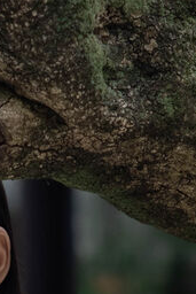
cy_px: 361
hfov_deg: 2.8
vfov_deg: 4.2
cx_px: -89
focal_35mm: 492
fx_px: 4012
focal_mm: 70
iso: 200
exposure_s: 1/200
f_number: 2.8
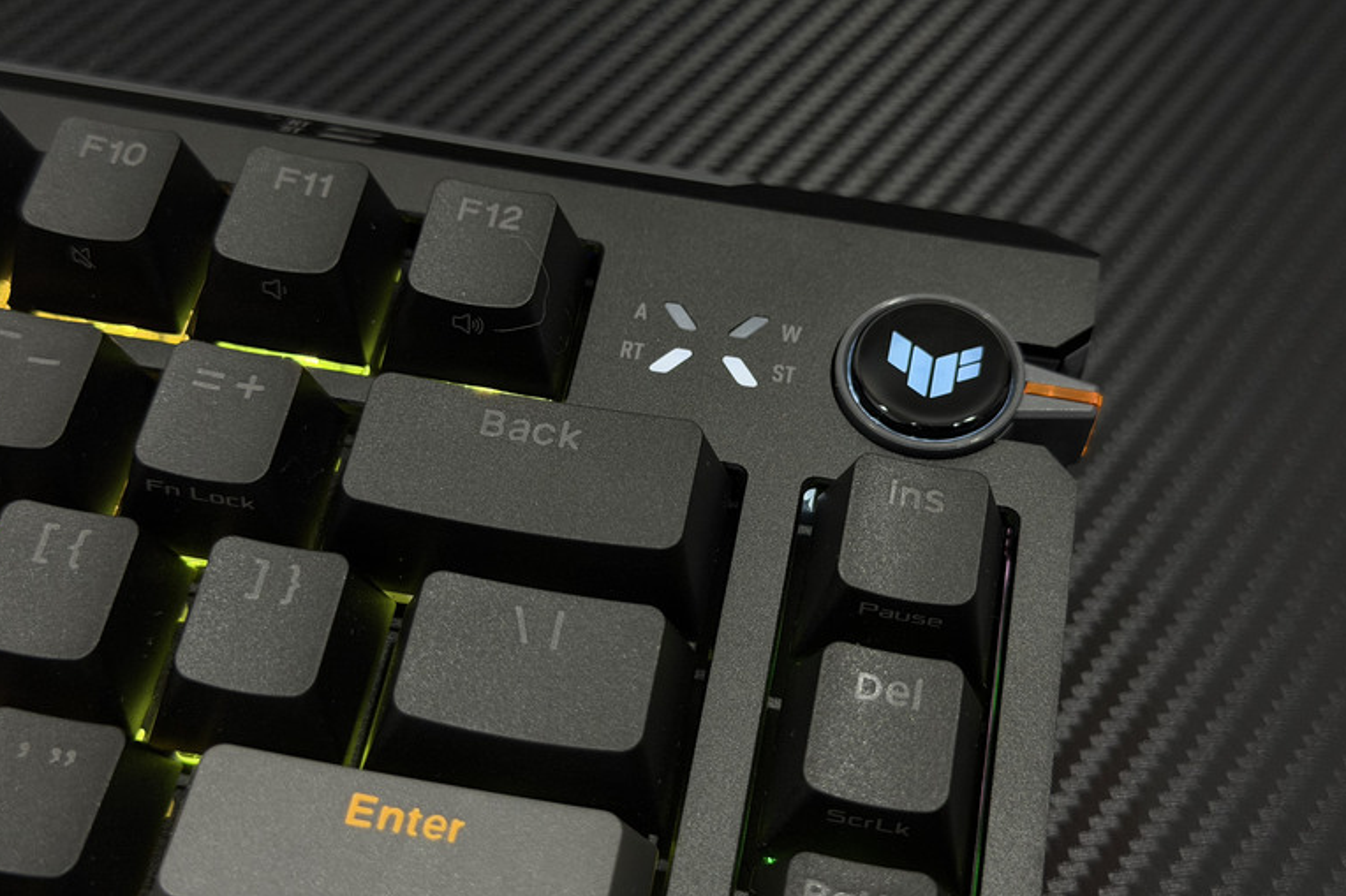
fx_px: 1906
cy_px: 471
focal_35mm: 51
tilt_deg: -49.2
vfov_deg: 26.5
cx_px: 677
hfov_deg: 38.9
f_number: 1.78
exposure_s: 1/60
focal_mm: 6.76
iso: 250
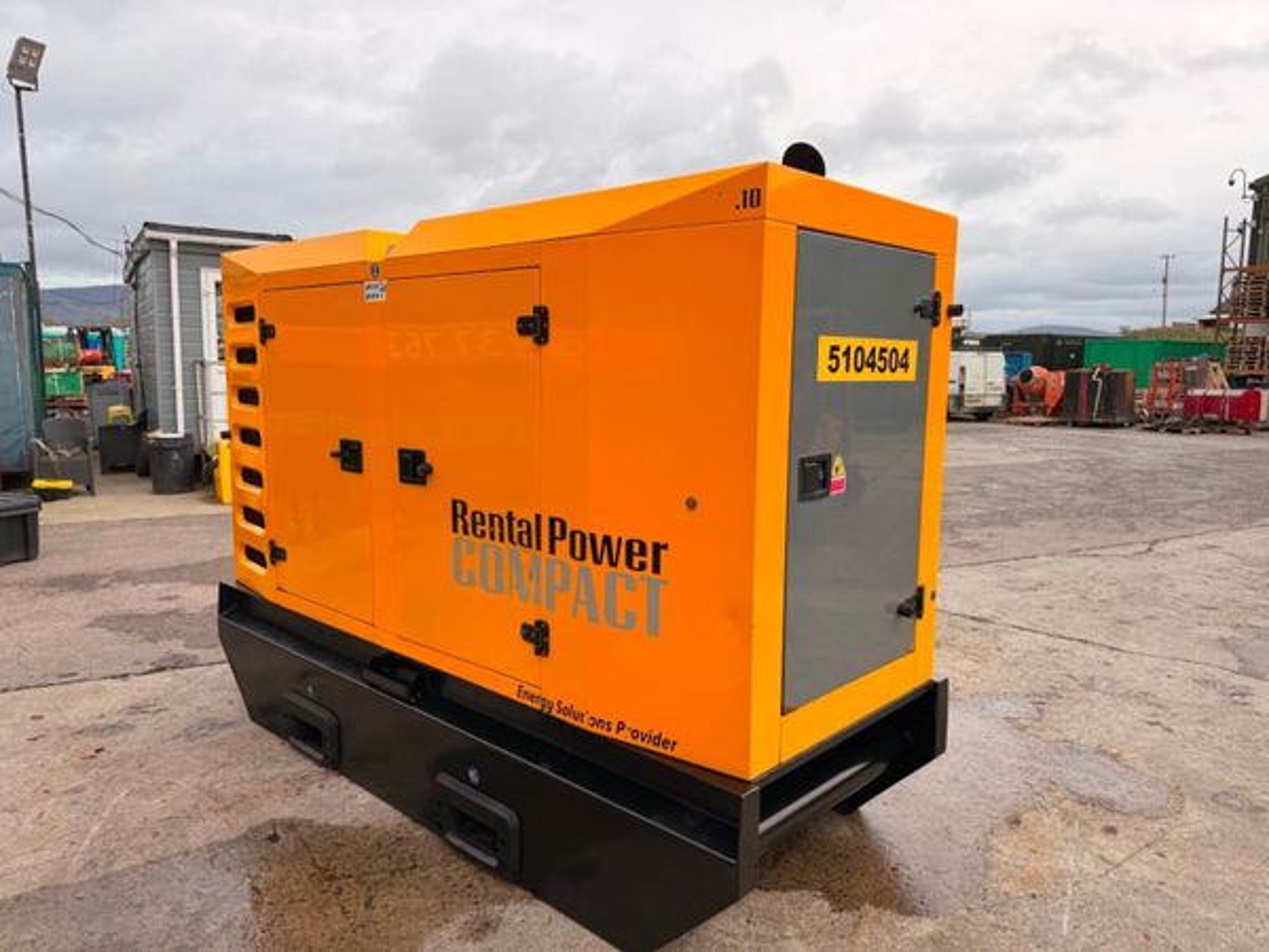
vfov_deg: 56.8
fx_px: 880
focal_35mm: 24
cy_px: 476
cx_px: 634
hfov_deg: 71.6
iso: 100
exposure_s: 1/2801
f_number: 1.78
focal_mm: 6.76
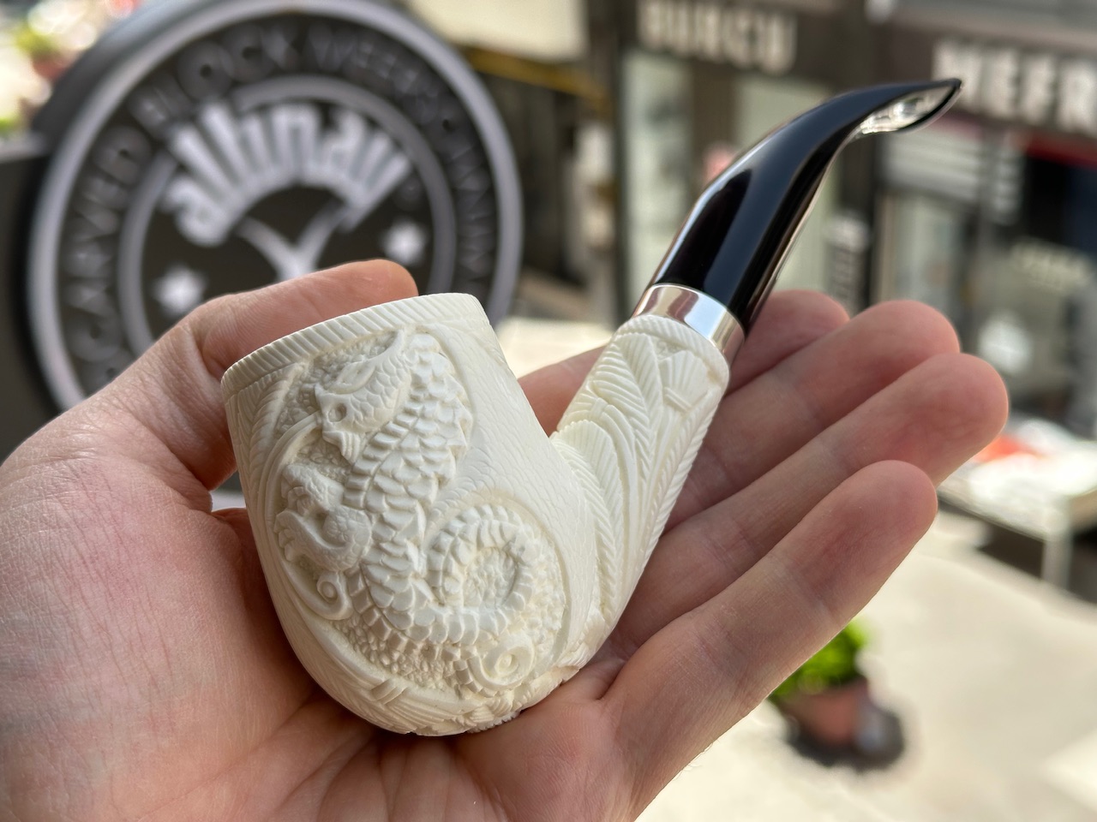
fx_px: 1521
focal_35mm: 48
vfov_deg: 30.3
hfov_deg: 39.7
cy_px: 411
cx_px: 548
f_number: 1.78
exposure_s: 1/823
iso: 64
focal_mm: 6.86
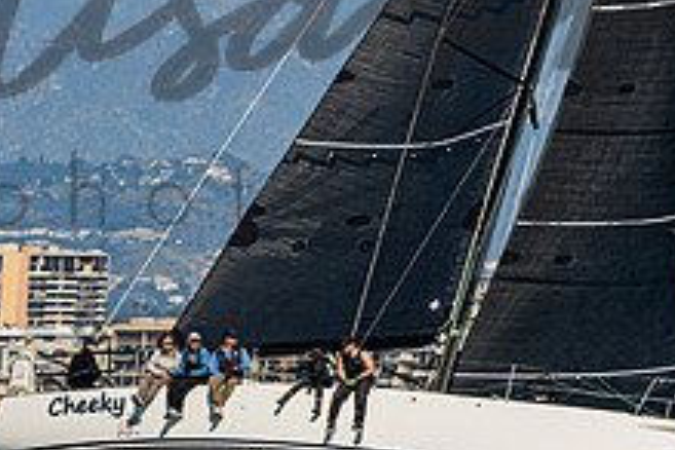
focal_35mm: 846
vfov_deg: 1.6
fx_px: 15861
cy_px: -98
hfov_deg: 2.4
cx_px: 428
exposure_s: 1/3200
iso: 400
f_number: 8
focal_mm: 250
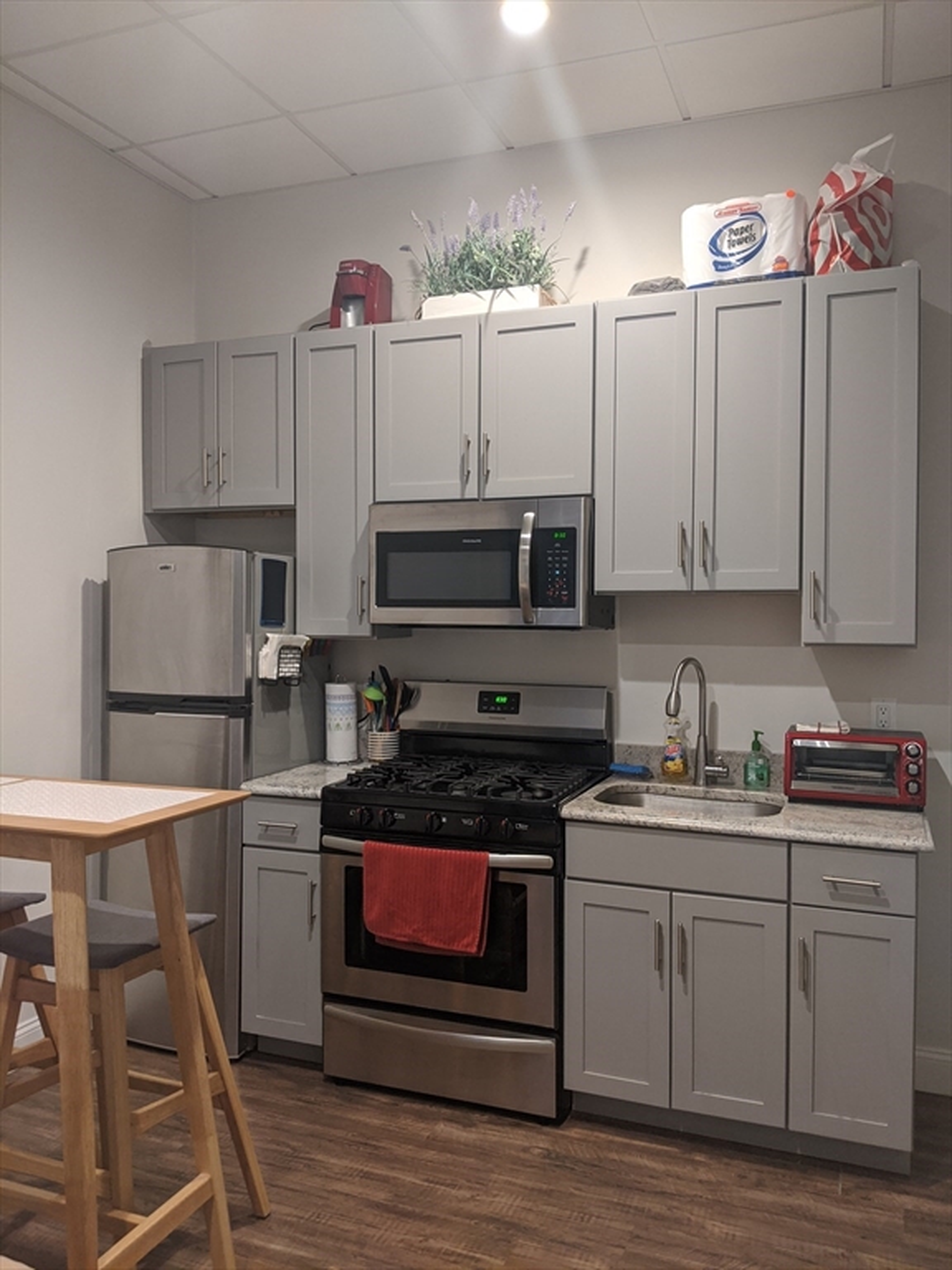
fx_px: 990
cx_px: 476
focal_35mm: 27
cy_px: 635
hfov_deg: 51.4
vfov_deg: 65.3
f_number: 1.8
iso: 183
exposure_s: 1/24
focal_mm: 4.44
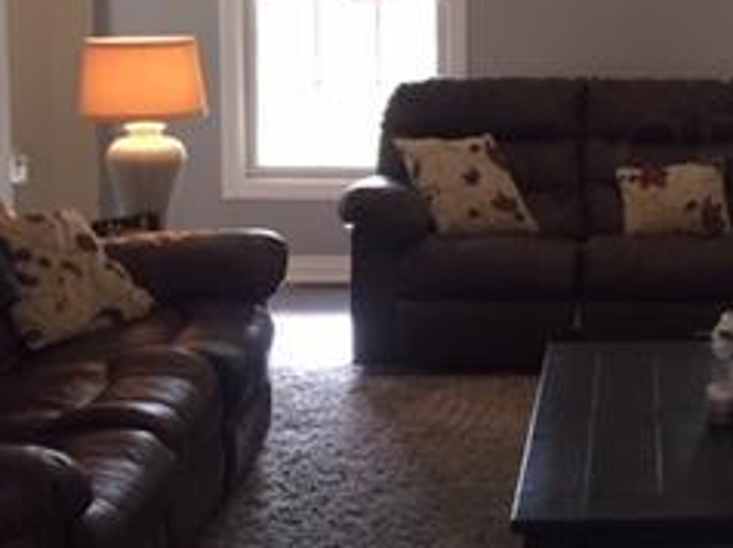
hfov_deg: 23.5
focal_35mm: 78
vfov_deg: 18.8
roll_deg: -1.7
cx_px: 810
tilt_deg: -9.6
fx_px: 1650
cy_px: 154
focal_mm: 4.15
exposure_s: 1/30
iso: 50
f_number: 2.2
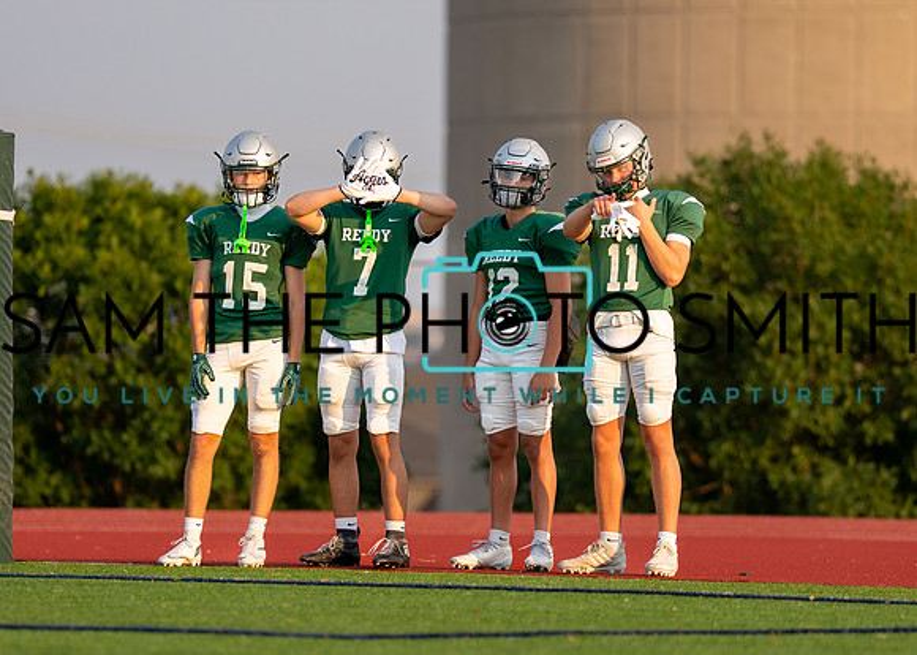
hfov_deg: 5.5
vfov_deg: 3.9
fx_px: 9586
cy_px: 373
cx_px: 475
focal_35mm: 368
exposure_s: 1/1250
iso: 160
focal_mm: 200
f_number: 2.8
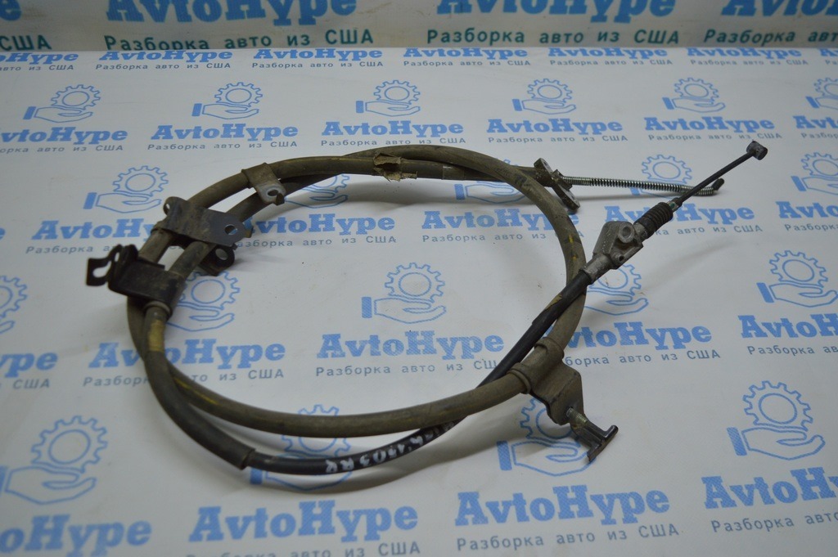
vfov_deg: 39.9
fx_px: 768
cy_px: 278
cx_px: 419
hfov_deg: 57.3
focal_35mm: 33
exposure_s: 1/200
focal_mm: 22
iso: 400
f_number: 3.8
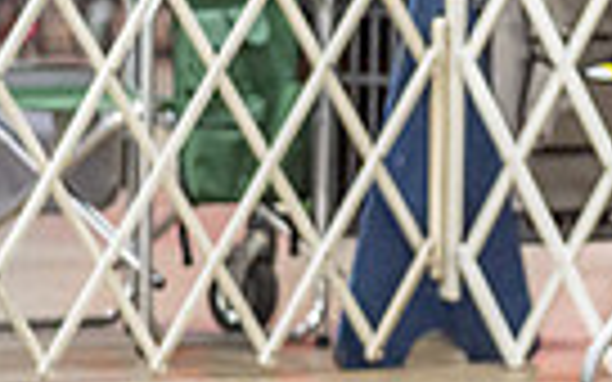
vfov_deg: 2.3
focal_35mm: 581
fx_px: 9690
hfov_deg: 3.6
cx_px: 999
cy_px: -79
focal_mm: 134
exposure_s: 1/160
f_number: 2.8
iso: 2500
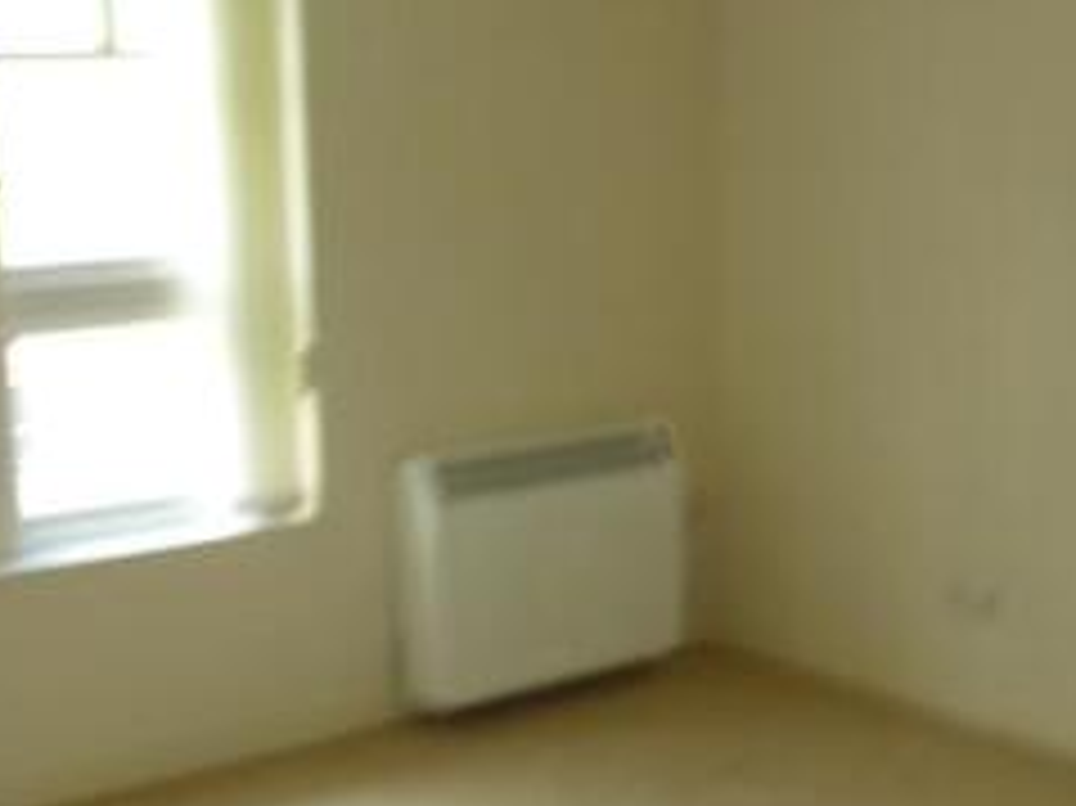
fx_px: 1895
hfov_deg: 31.7
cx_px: 543
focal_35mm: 61
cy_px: 723
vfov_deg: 23.4
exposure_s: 1/40
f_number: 3.3
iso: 100
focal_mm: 4.1
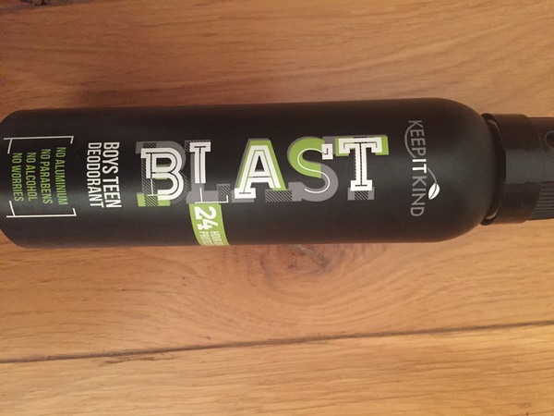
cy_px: 208
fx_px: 464
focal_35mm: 29
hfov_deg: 61.7
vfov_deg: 48.2
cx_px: 277
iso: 640
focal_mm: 4.15
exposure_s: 1/17
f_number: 2.2
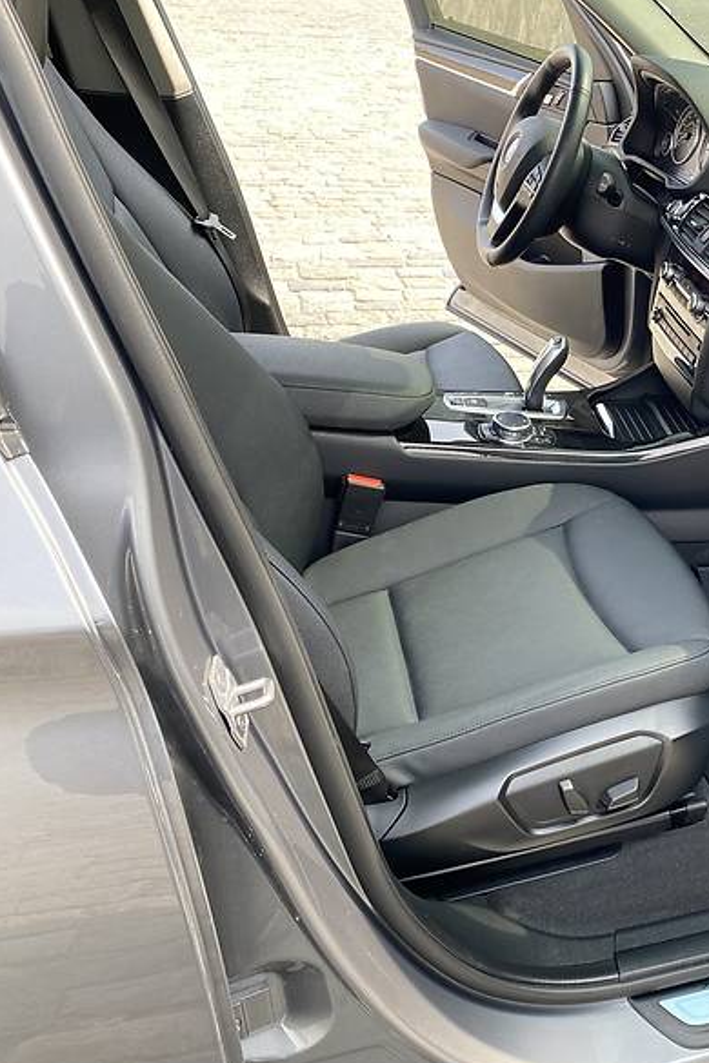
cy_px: 531
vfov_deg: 51.9
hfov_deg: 33.7
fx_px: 1093
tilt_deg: -28.5
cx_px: 662
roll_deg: -3.1
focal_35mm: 37
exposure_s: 1/149
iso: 32
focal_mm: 4.2
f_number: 1.8
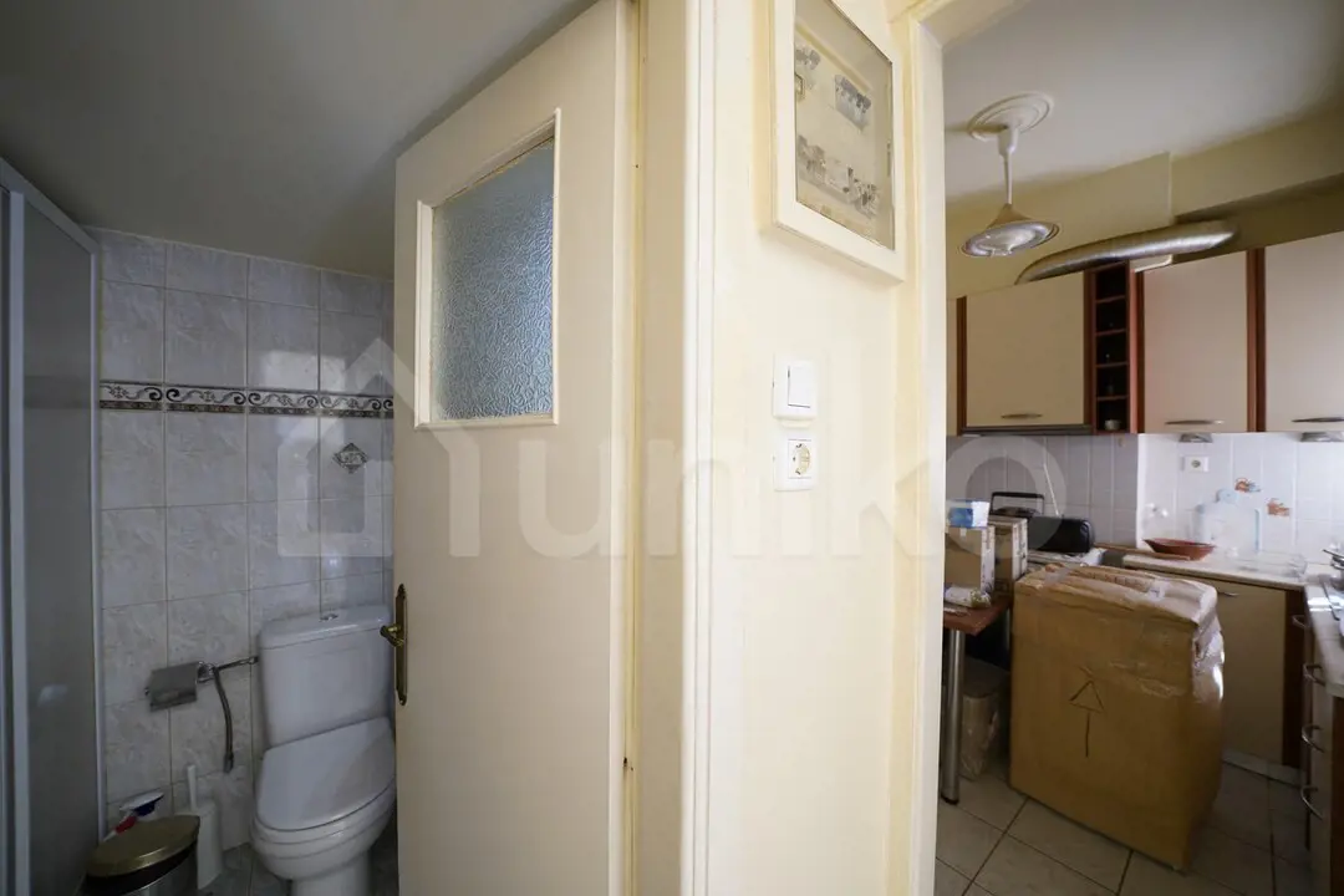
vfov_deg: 90.0
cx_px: 672
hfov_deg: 112.6
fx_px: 448
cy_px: 448
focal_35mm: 12
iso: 800
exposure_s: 1/30
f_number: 4
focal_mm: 12
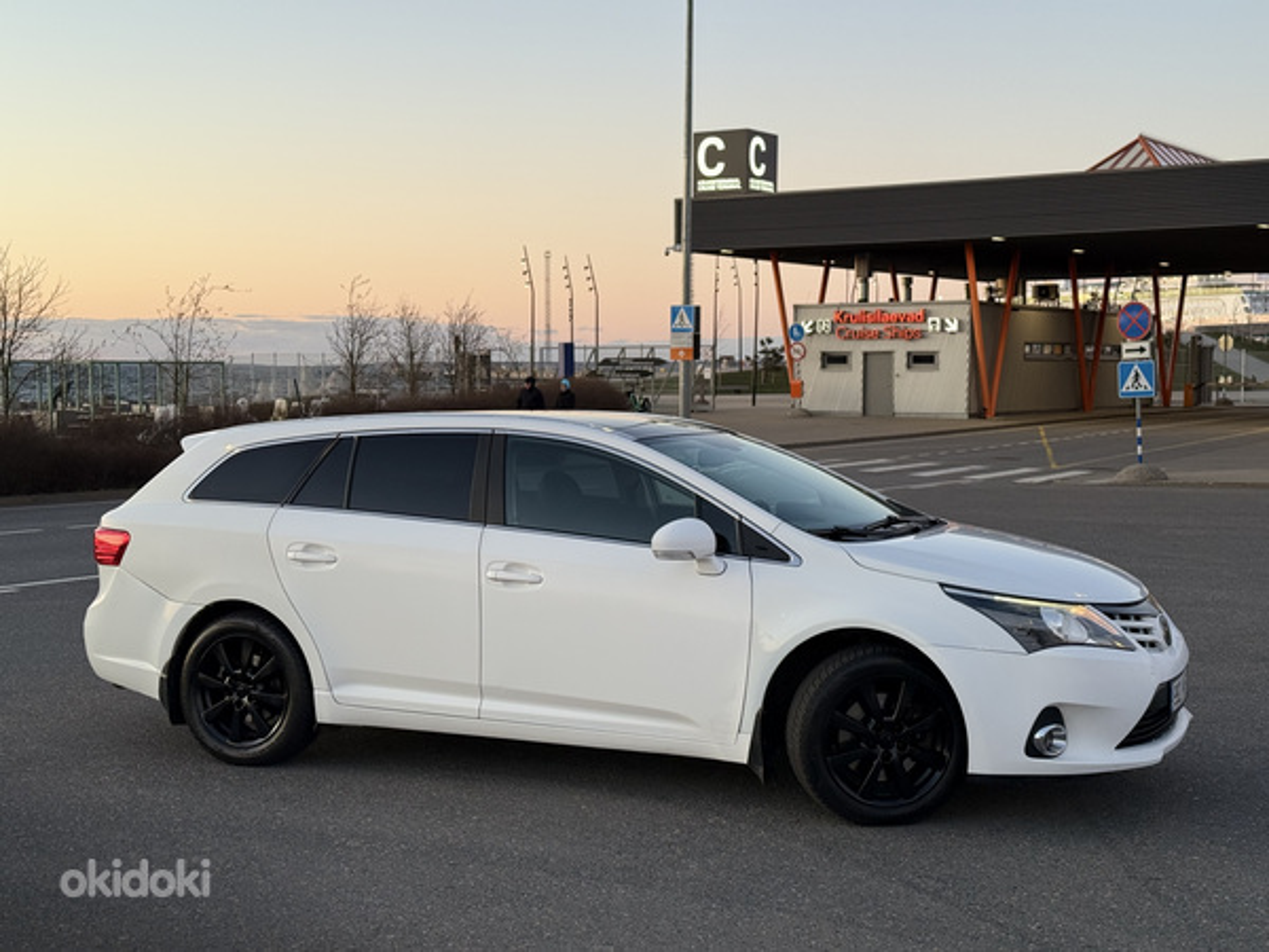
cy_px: 476
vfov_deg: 30.3
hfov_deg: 39.7
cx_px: 634
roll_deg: +0.2
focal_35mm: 48
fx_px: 1760
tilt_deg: -3.3
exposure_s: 1/149
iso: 100
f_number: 1.78
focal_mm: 6.76
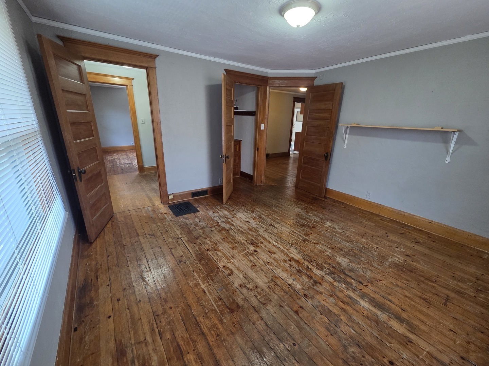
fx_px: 184
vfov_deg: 89.9
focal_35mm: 13
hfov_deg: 106.2
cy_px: 183
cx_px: 244
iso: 400
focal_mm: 2.2
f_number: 2.2
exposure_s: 1/60
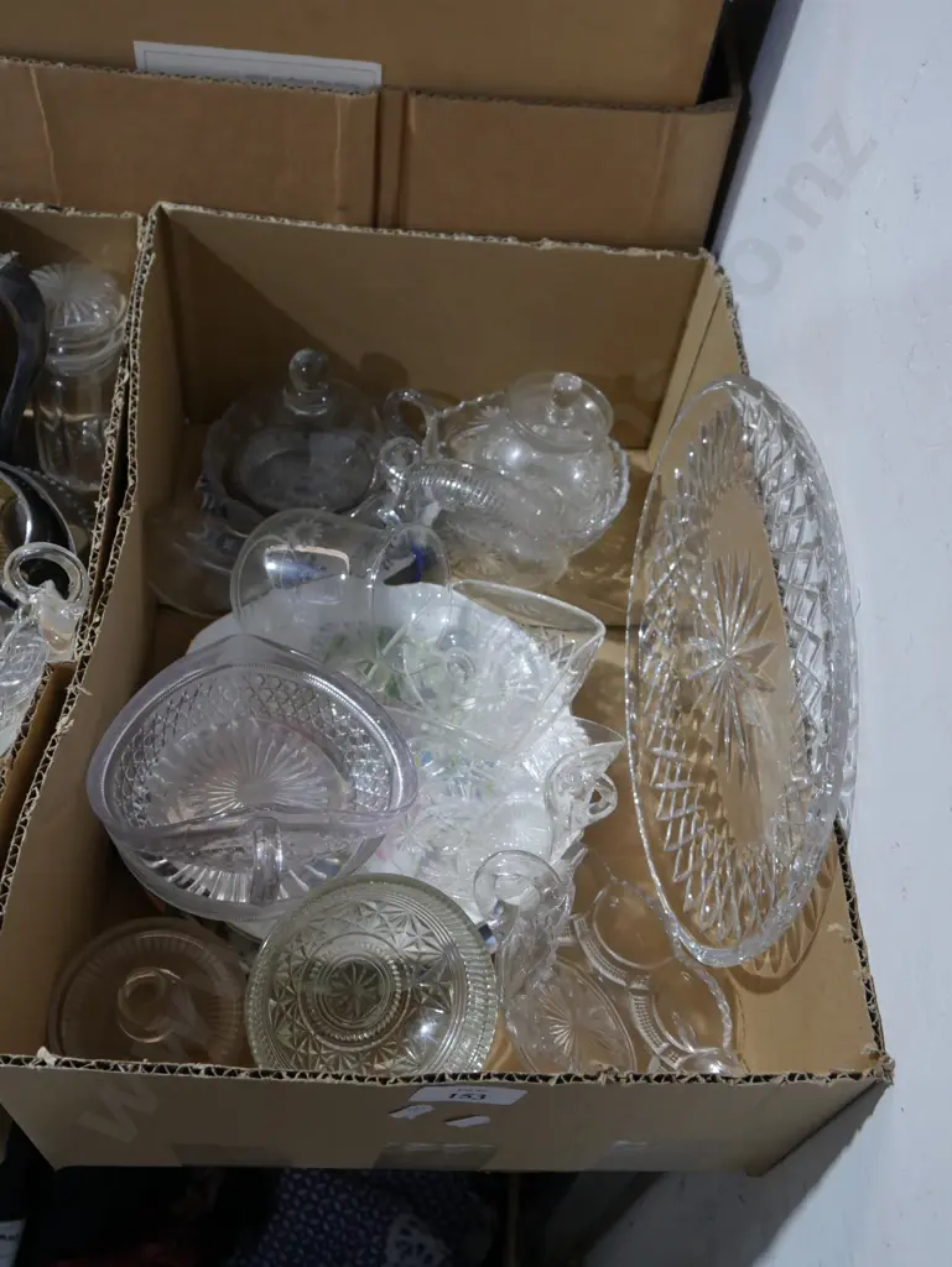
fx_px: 1246
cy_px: 634
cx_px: 476
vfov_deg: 53.9
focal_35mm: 34
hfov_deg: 41.8
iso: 1250
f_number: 5
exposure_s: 1/60
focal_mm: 17
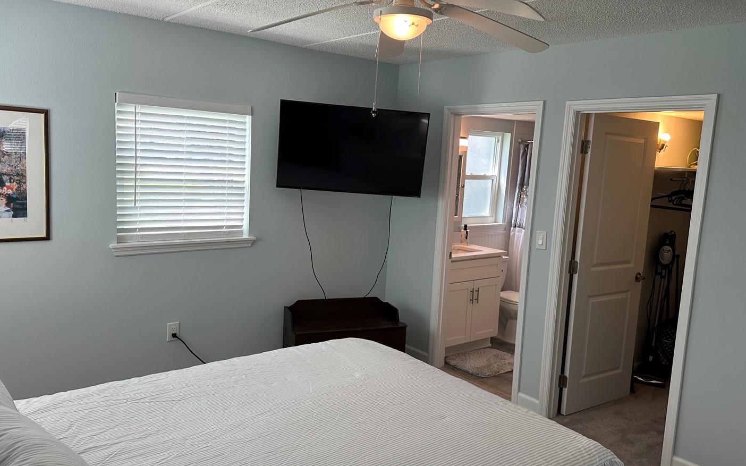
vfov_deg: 43.1
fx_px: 590
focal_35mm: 29
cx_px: 375
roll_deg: -3.1
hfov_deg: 64.6
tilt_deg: -7.2
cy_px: 238
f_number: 1.78
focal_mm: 6.86
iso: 80
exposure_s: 1/120
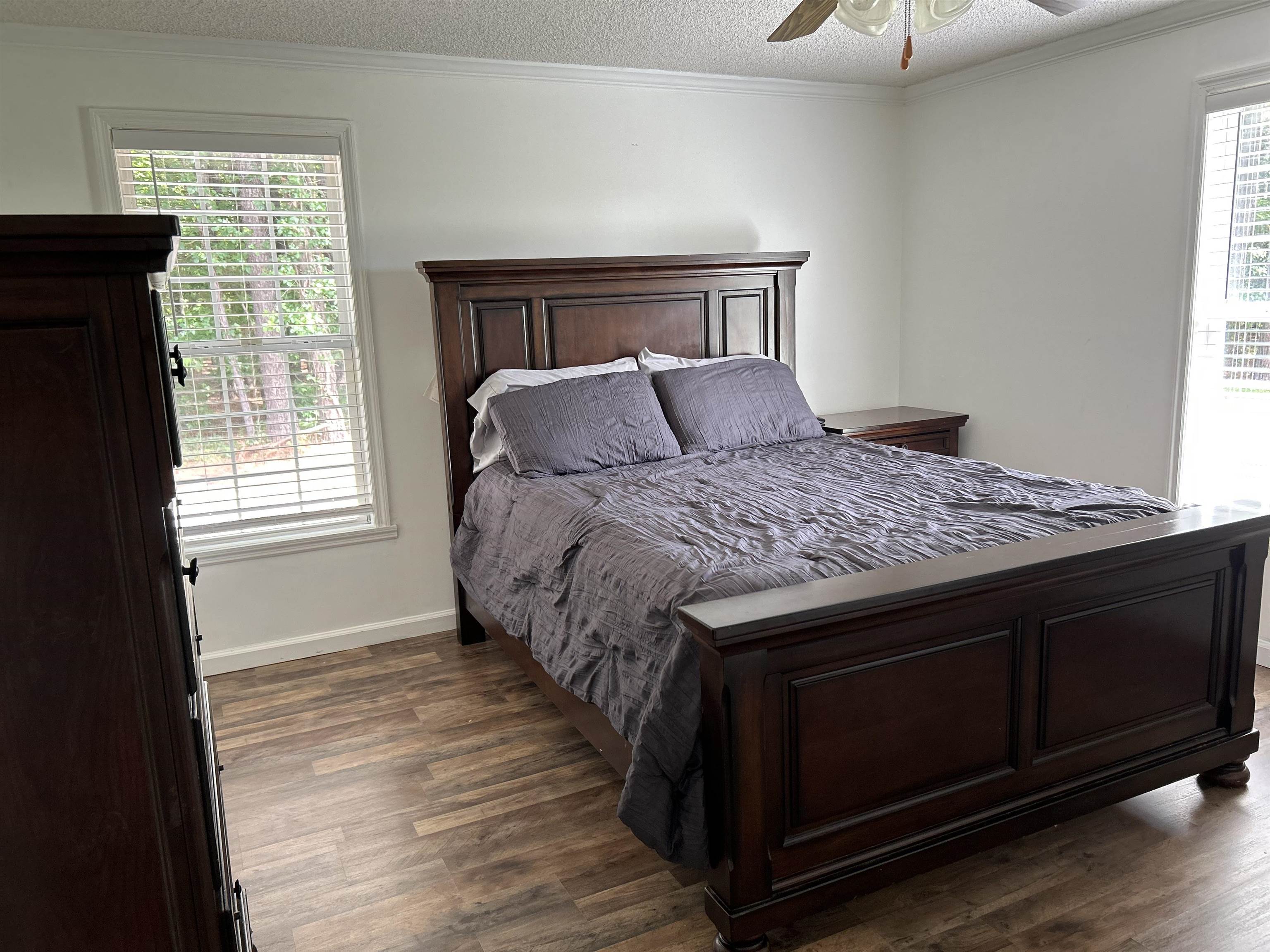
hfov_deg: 67.3
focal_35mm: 26
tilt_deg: -11.3
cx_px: 635
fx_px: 954
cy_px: 476
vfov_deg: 53.1
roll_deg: +1.6
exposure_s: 1/121
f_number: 1.5
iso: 100
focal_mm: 5.7
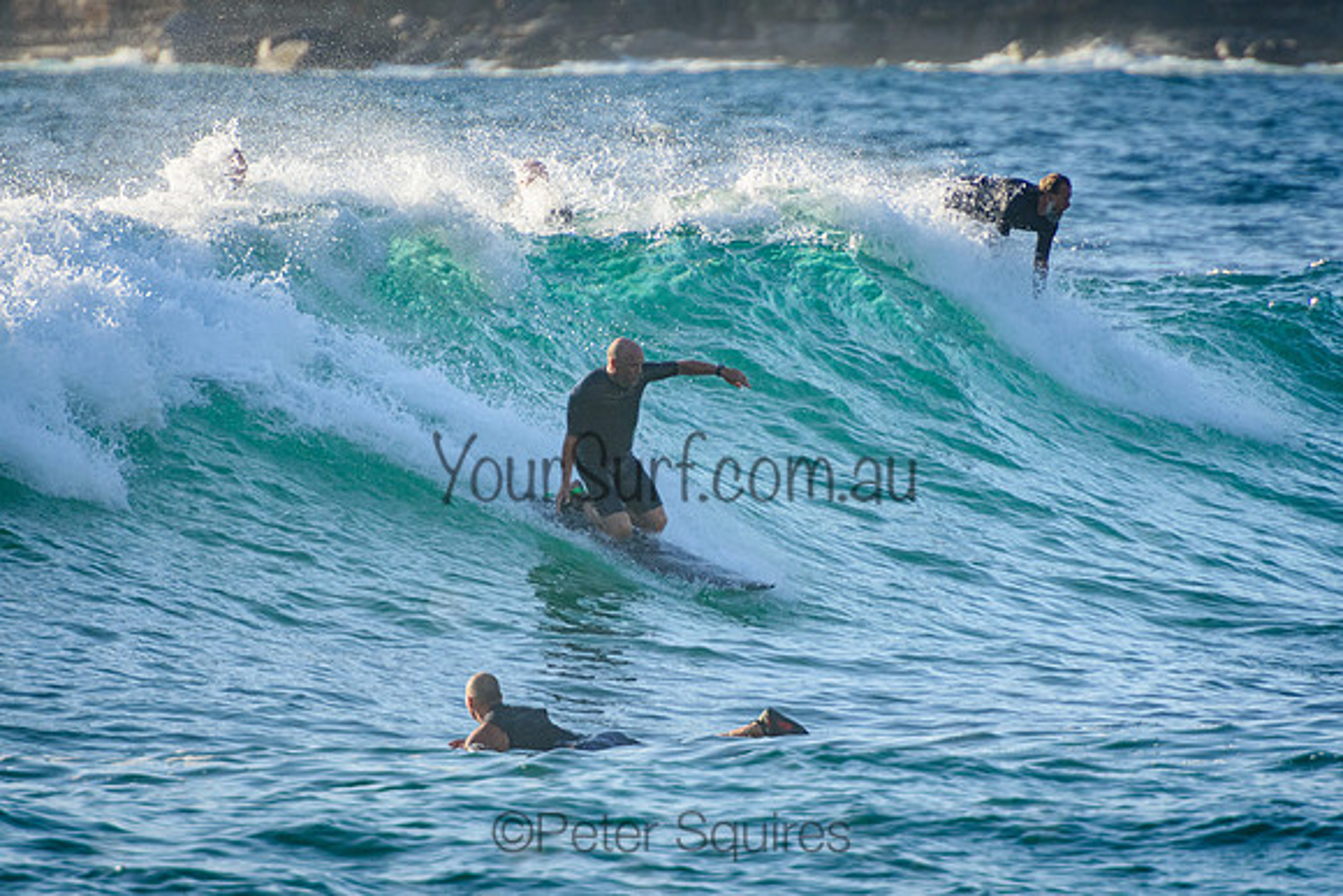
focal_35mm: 611
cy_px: 448
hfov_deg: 3.4
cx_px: 672
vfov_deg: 2.3
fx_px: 22780
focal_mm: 400
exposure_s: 1/2000
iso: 560
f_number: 5.6
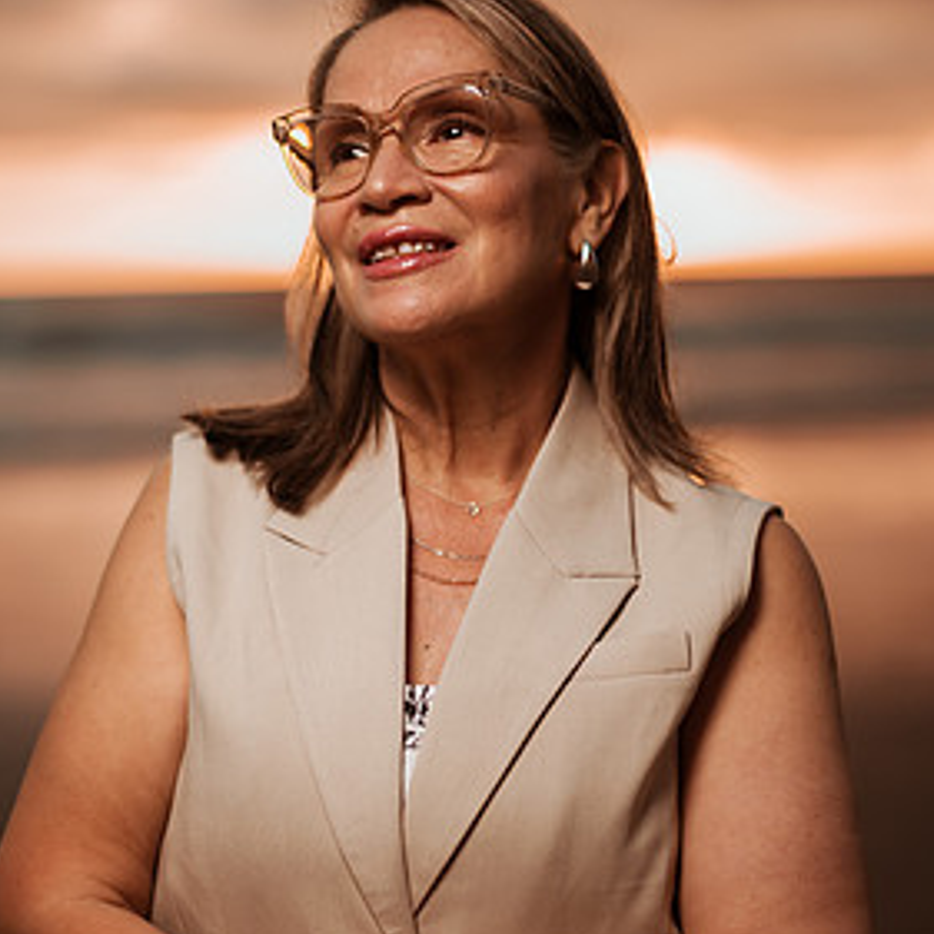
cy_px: 585
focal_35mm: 79
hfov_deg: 21.9
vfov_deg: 21.9
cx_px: 489
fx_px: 2412
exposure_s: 1/3200
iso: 50
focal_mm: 58
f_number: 1.8
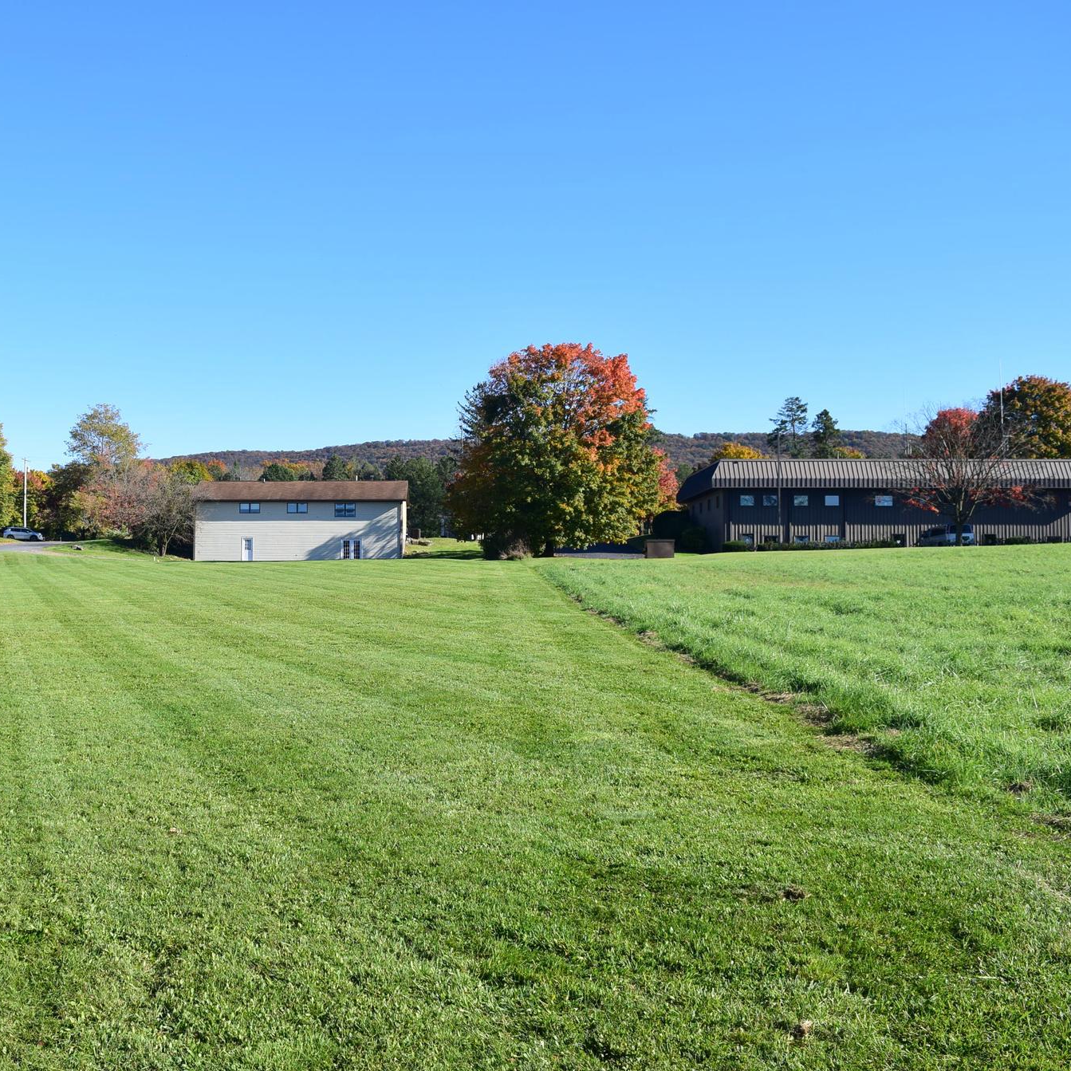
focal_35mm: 35
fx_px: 1225
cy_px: 532
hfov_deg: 46.0
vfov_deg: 47.2
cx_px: 310
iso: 250
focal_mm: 18
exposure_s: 1/400
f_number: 10
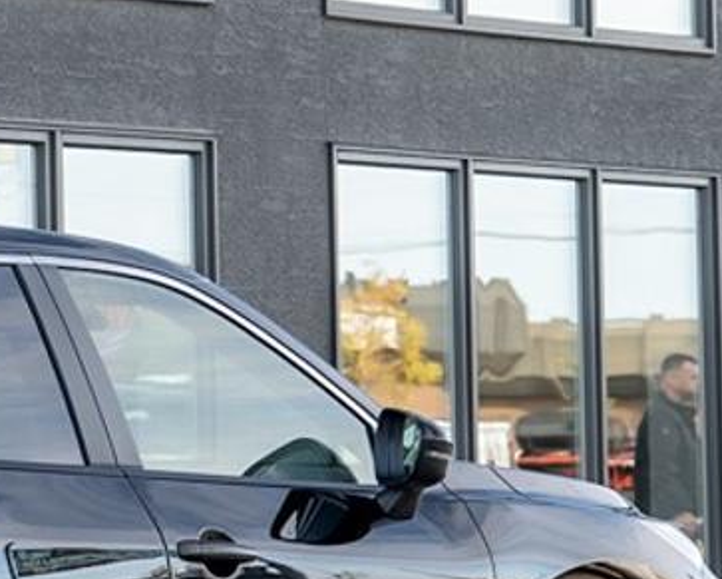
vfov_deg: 6.5
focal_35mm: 237
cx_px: -254
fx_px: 5068
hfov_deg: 8.0
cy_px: 214
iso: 160
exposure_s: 1/160
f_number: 4
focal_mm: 51
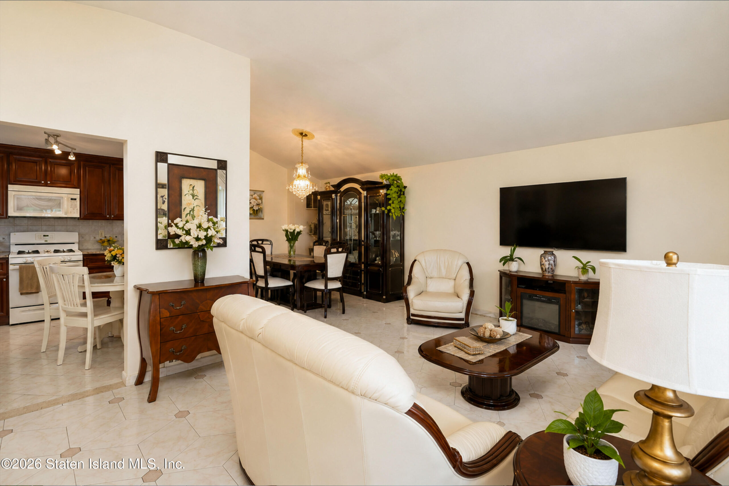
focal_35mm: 16
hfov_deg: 96.7
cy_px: 243
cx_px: 364
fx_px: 324
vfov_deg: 73.8
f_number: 4
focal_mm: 16
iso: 64
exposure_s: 1/30
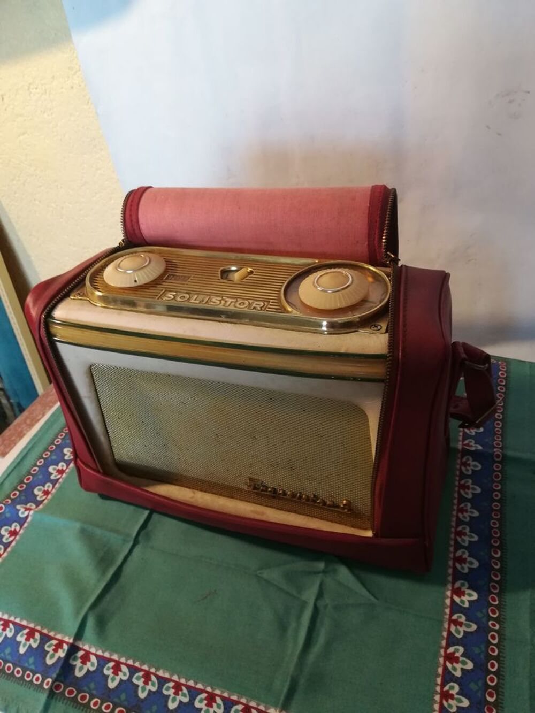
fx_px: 536
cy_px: 356
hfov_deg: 53.1
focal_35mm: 26
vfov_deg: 67.3
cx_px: 268
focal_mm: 3.83
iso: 200
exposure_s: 1/33.3
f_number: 2.2
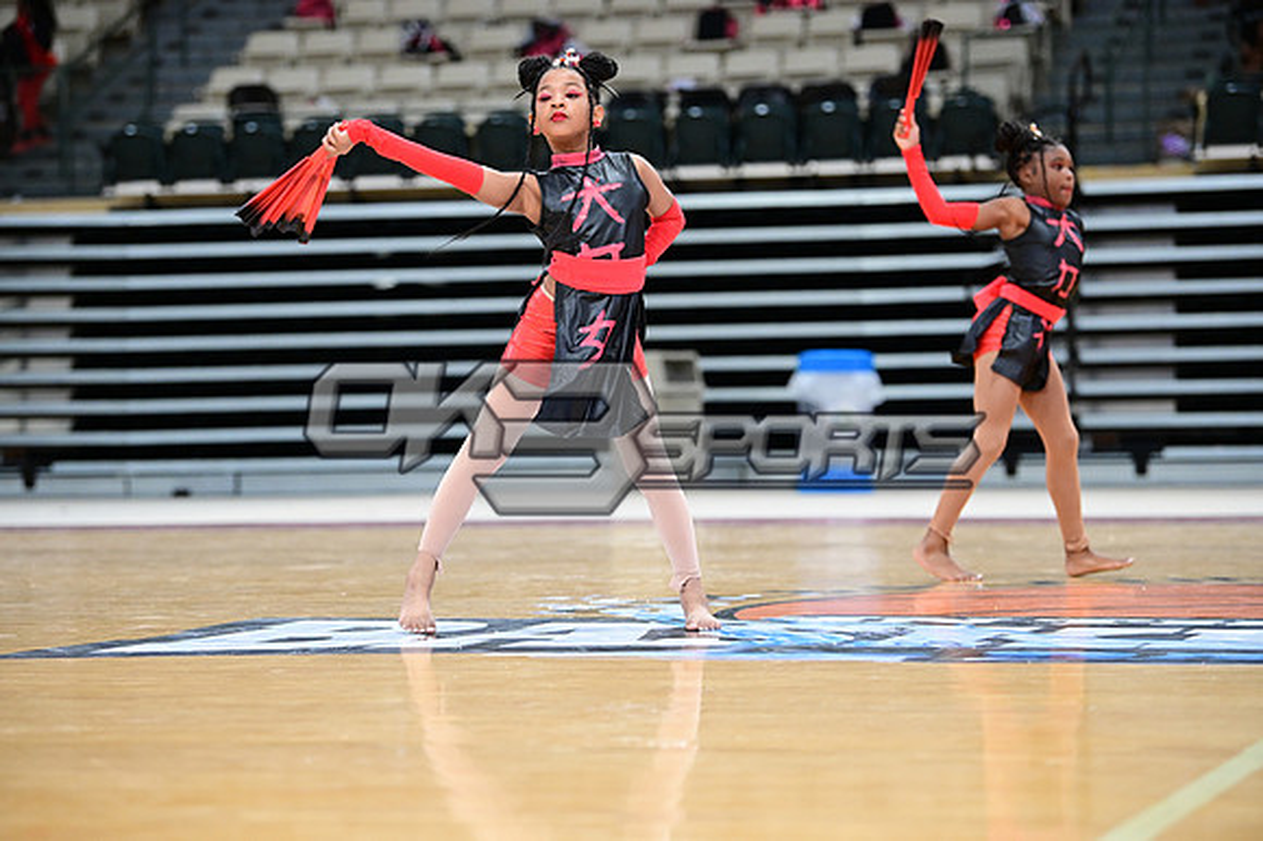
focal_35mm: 120
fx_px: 4207
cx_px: 632
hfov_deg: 17.1
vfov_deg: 11.4
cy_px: 420
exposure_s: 1/1000
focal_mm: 120
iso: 6400
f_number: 3.2
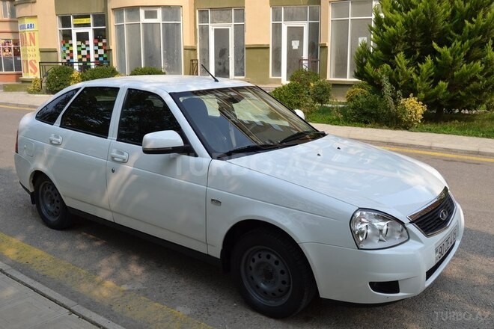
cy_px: 164
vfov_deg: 40.0
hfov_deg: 57.2
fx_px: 453
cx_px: 247
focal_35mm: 33
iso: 100
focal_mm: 22
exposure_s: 1/200
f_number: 7.1
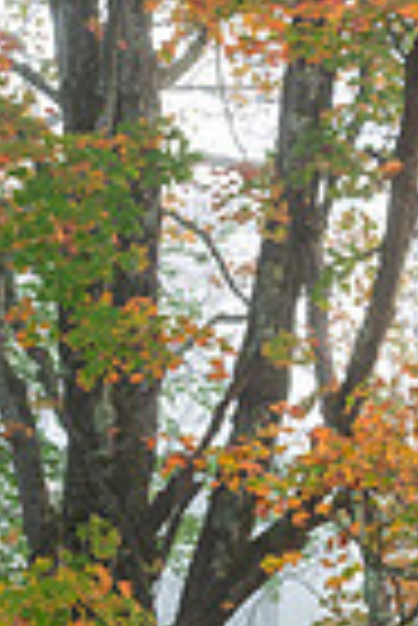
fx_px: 1911
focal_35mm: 110
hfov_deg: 12.4
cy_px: 793
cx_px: 49
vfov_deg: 17.5
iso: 64
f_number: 13
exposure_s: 1/2
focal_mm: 34
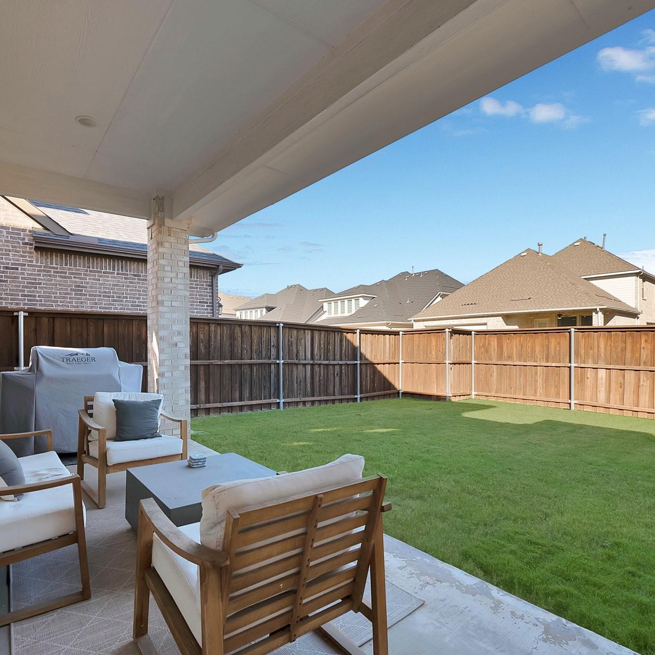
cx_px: 291
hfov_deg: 83.7
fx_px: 364
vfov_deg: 83.9
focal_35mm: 17
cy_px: 342
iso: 640
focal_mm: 12
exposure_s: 1/125
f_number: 9
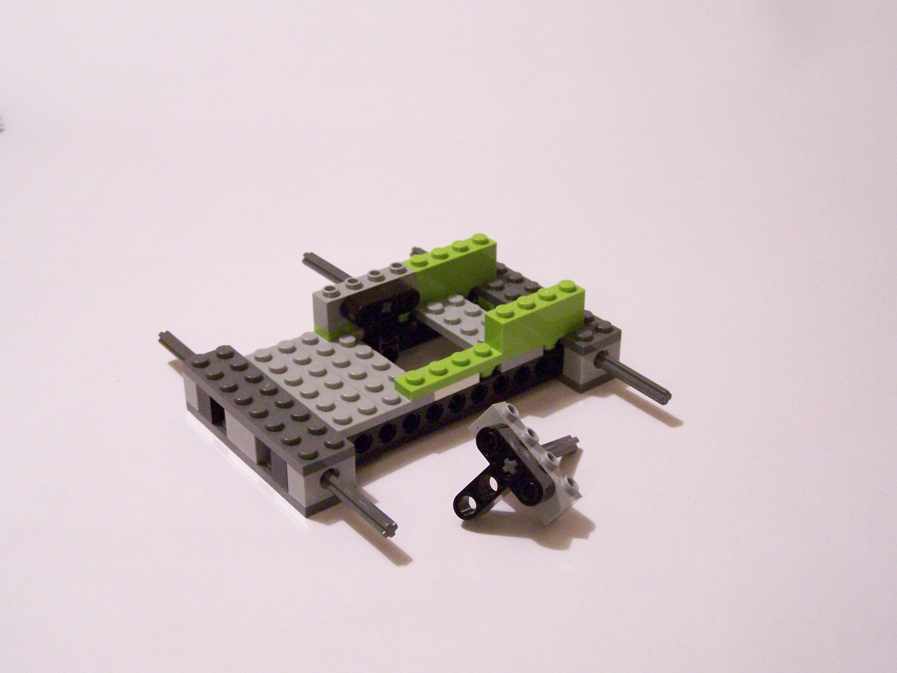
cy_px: 336
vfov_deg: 28.6
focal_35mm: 51
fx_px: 1322
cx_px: 448
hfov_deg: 37.5
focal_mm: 8.5
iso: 400
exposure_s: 1/15
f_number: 3
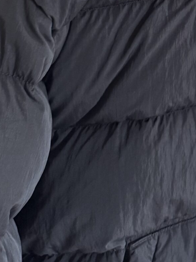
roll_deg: -1.4
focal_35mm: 78
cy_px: -95
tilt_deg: -9.7
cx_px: 267
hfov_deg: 17.5
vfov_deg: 22.0
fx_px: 589
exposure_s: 1/60
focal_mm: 6.76
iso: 500
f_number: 1.78
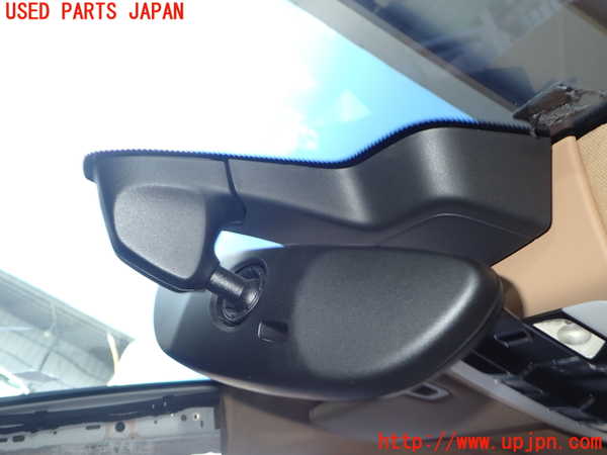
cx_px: 304
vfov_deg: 46.8
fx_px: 526
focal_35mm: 30
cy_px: 228
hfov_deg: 60.0
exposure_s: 1/30
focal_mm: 5.4
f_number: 6.3
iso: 200
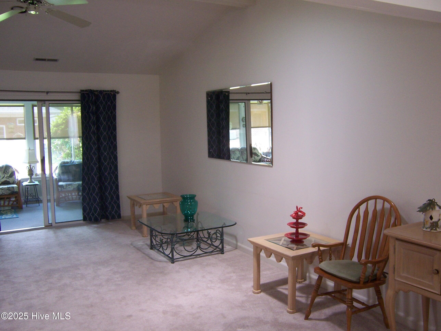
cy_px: 166
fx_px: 420
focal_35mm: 33
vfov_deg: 42.9
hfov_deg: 55.4
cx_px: 220
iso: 140
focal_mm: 5.5
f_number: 3.4
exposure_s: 1/15
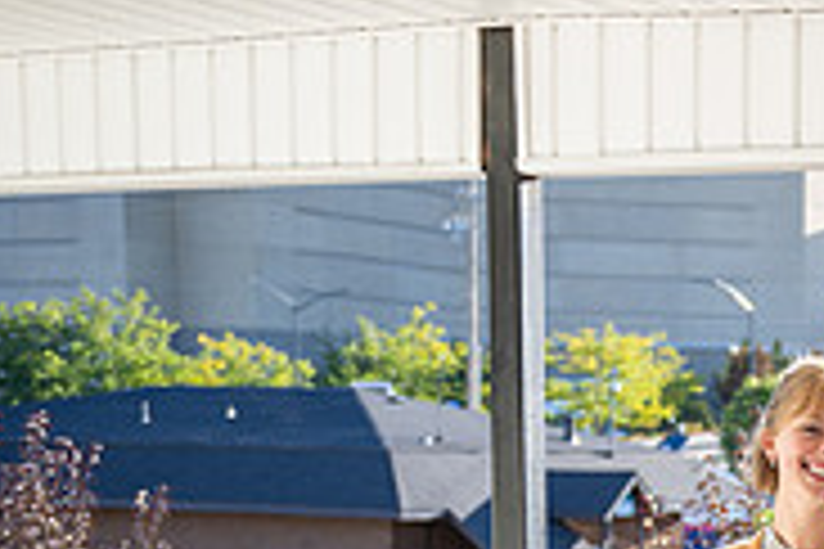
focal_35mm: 98
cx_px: 1036
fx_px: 2243
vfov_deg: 13.2
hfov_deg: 19.4
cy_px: 812
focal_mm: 31
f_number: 2.8
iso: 200
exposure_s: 1/800
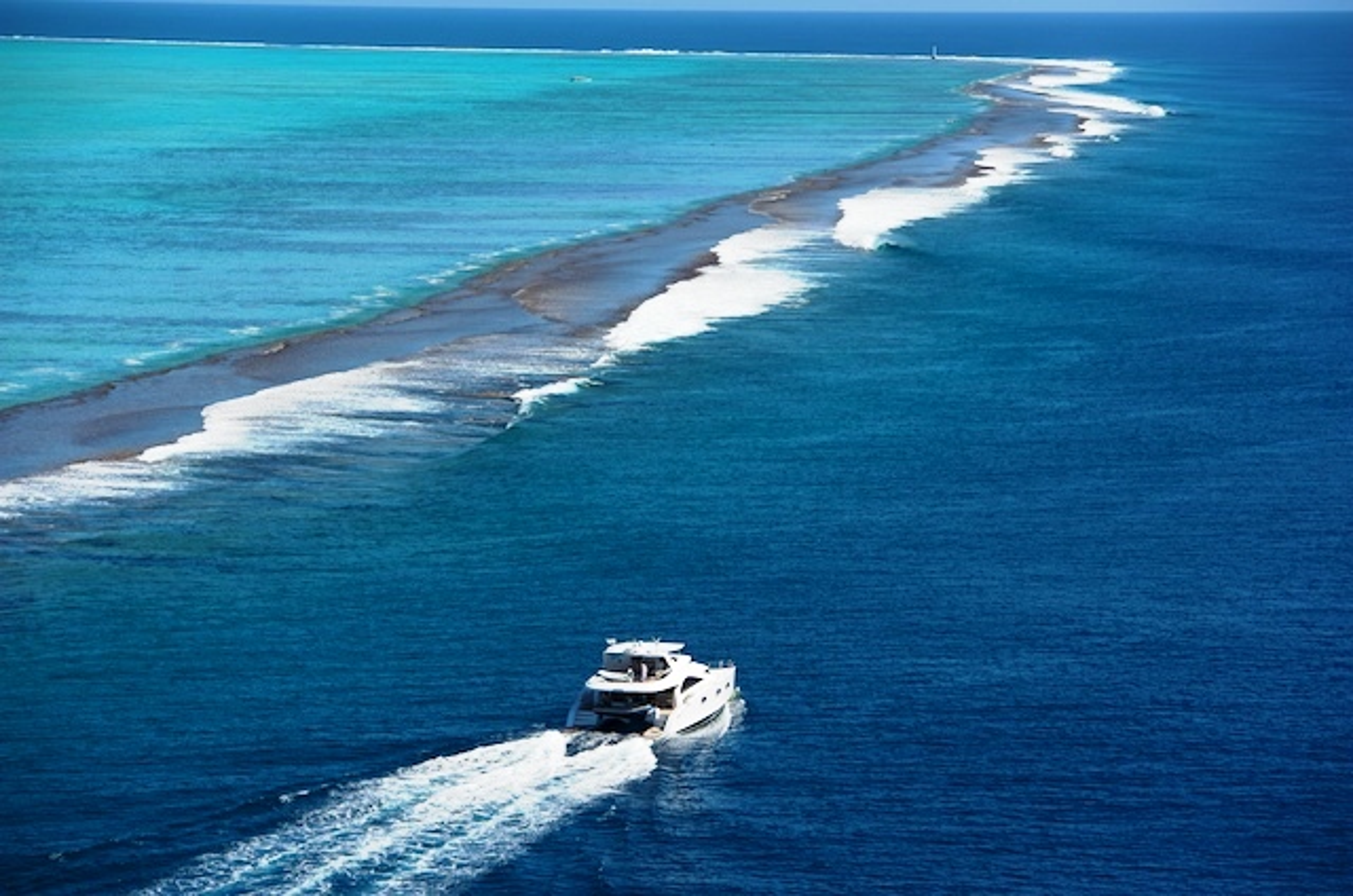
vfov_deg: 11.2
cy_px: 448
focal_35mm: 122
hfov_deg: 16.8
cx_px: 676
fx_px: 4576
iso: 200
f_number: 5
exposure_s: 1/1600
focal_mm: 122
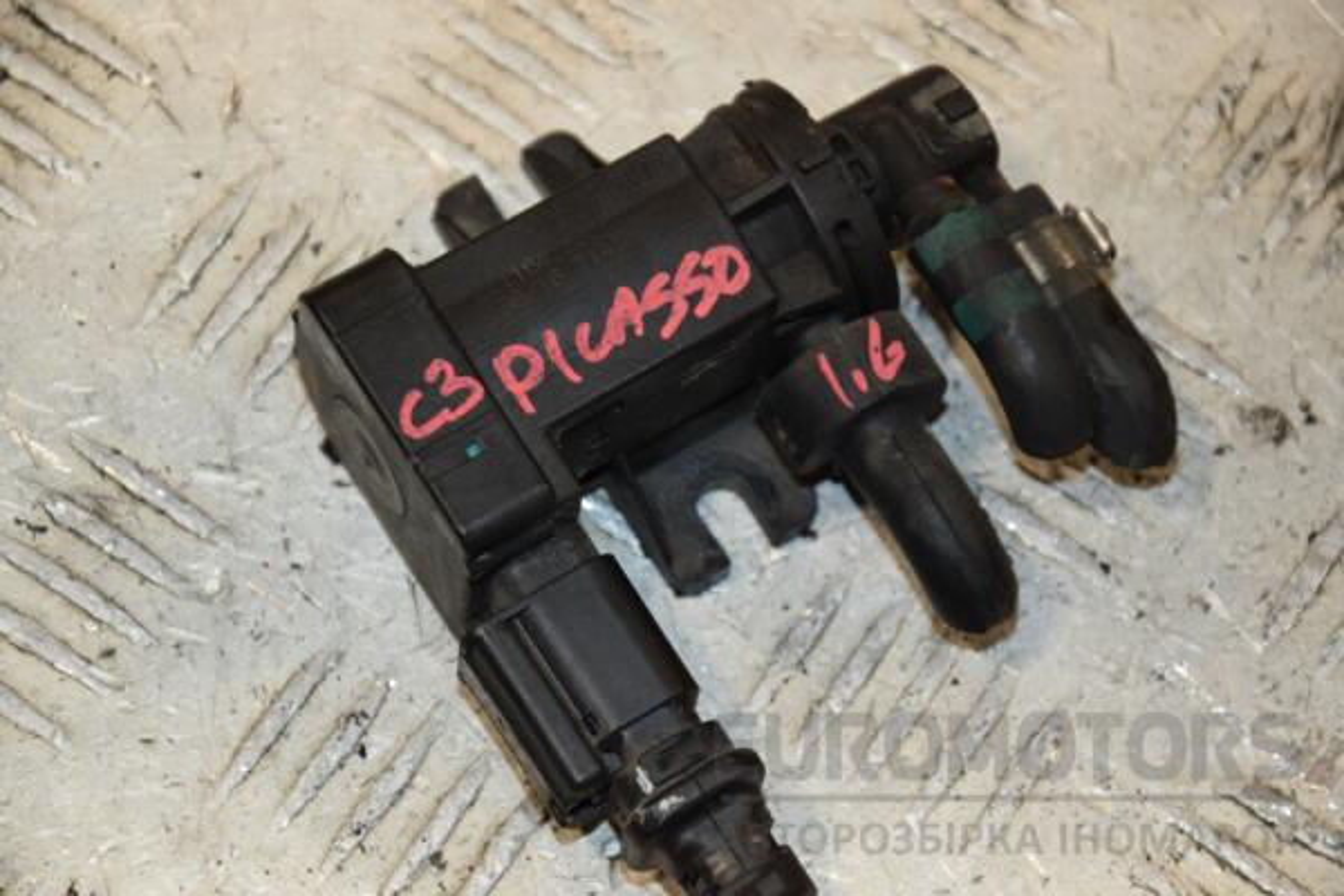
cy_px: 448
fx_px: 5880
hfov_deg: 13.0
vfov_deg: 8.7
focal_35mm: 158
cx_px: 672
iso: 800
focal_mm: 105
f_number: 7.1
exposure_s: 1/200
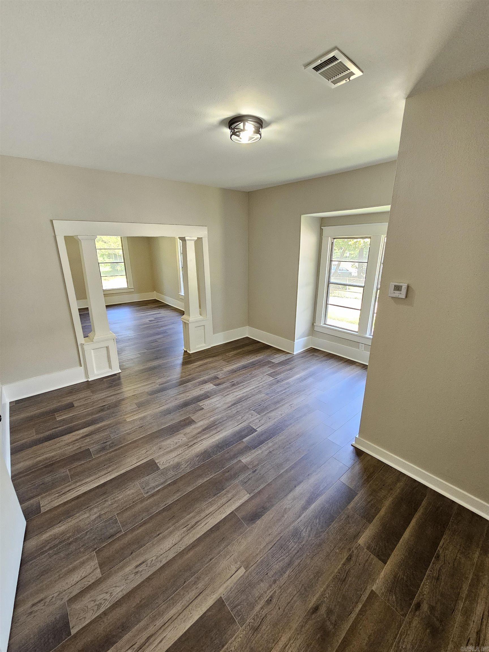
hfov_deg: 89.9
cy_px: 326
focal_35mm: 13
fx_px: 245
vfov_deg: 106.2
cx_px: 244
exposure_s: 1/60
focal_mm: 2.2
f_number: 2.2
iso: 400
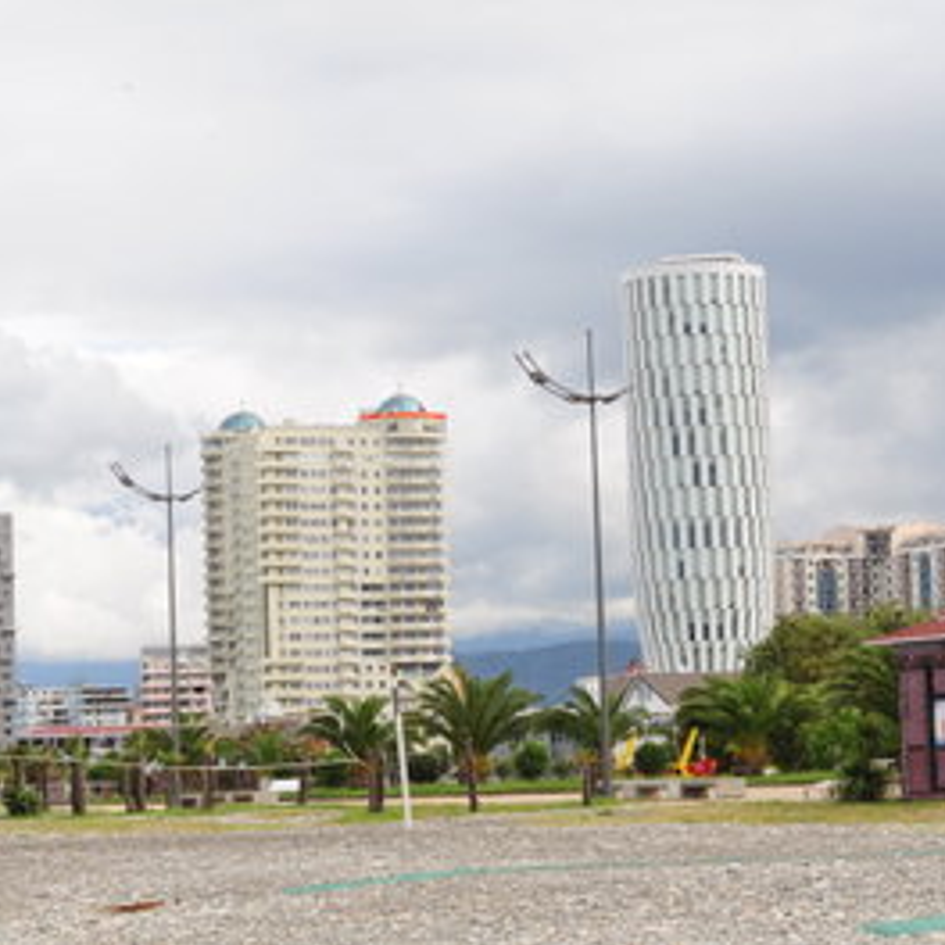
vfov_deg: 15.0
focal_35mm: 116
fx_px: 3583
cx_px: 655
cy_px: 472
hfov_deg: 15.0
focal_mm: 60
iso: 320
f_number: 6.3
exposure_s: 1/1000
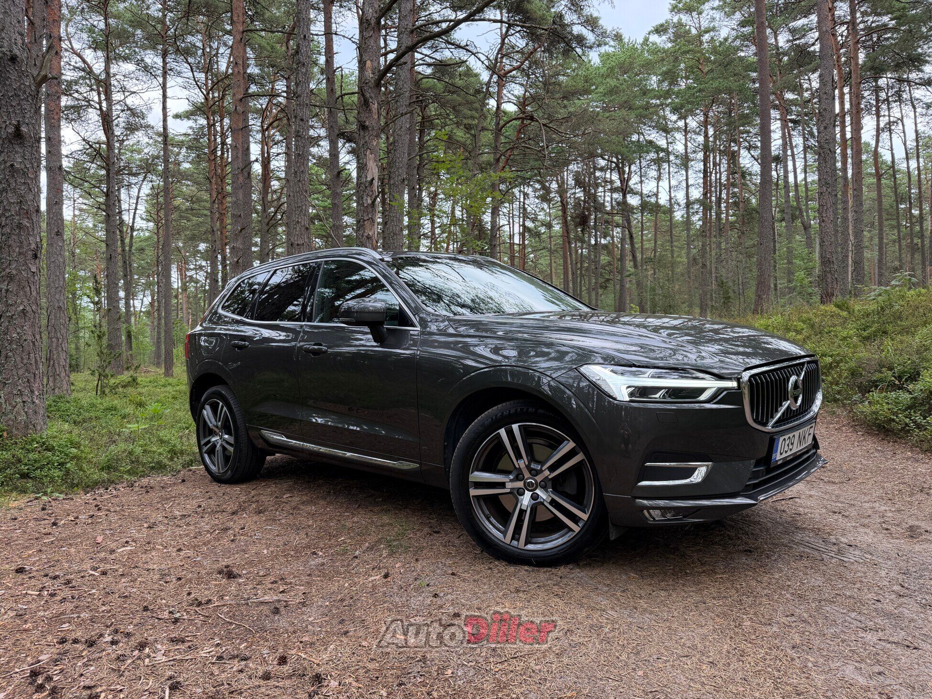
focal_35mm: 24
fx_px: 646
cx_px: 466
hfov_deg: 71.6
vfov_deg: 56.8
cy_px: 350
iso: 100
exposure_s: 1/355
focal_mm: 6.76
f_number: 1.78
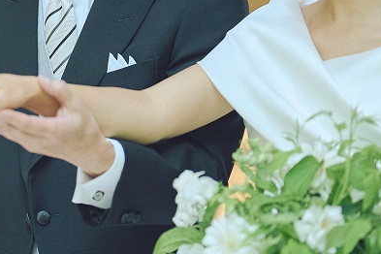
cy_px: -45
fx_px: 2021
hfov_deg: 10.6
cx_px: -90
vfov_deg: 7.1
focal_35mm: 191
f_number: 1.2
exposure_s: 1/1600
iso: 320
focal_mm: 50
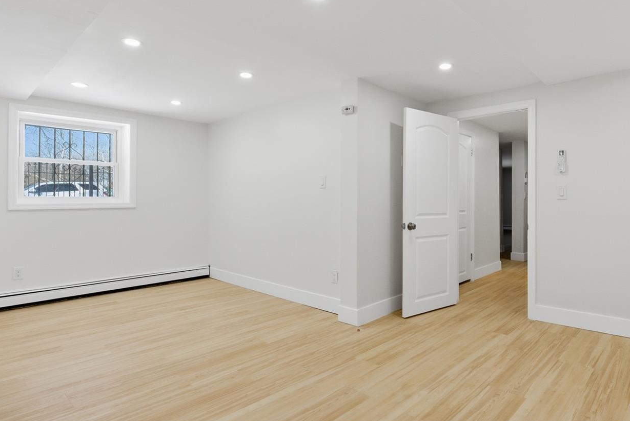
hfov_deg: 83.2
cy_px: 205
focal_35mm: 20
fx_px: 350
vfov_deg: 62.0
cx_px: 368
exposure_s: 1/400
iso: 800
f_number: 8
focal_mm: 12
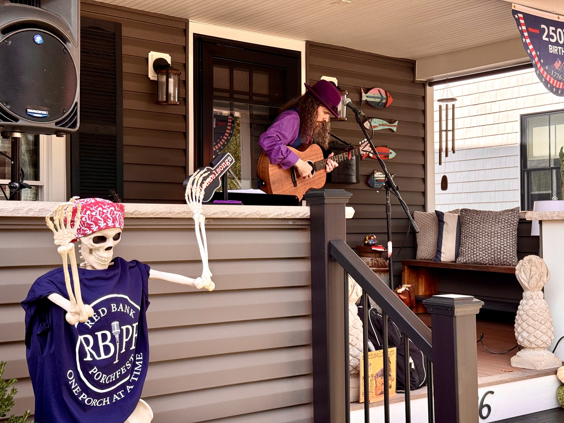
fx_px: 782
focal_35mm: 48
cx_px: 282
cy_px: 212
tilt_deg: +1.2
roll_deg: +0.1
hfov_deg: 39.7
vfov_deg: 30.3
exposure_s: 1/774
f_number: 1.78
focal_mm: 6.76
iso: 64
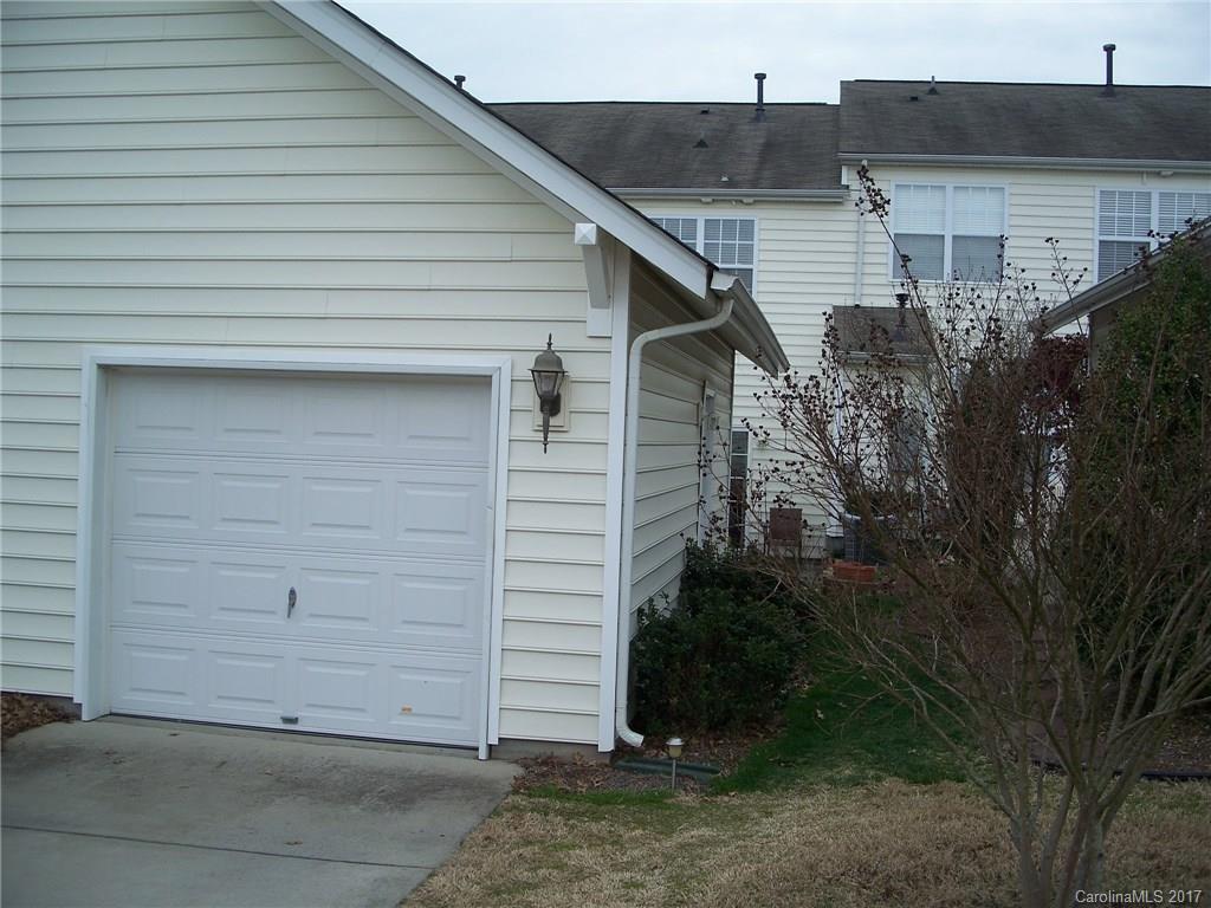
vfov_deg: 38.7
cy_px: 454
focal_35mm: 37
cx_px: 606
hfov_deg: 50.1
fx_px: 1294
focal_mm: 7.8
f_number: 2.8
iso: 64
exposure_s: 1/160
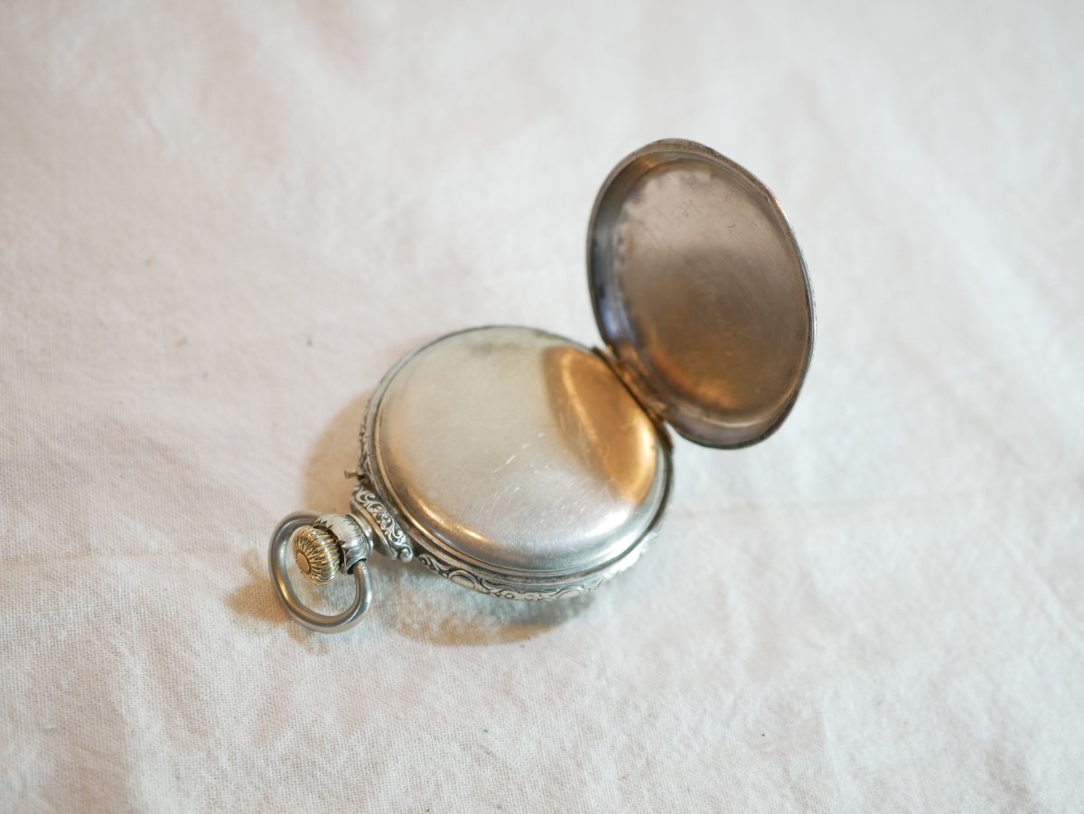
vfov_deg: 24.4
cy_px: 407
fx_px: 1880
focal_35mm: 60
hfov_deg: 32.2
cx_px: 542
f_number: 3.5
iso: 800
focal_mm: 30
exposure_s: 1/500
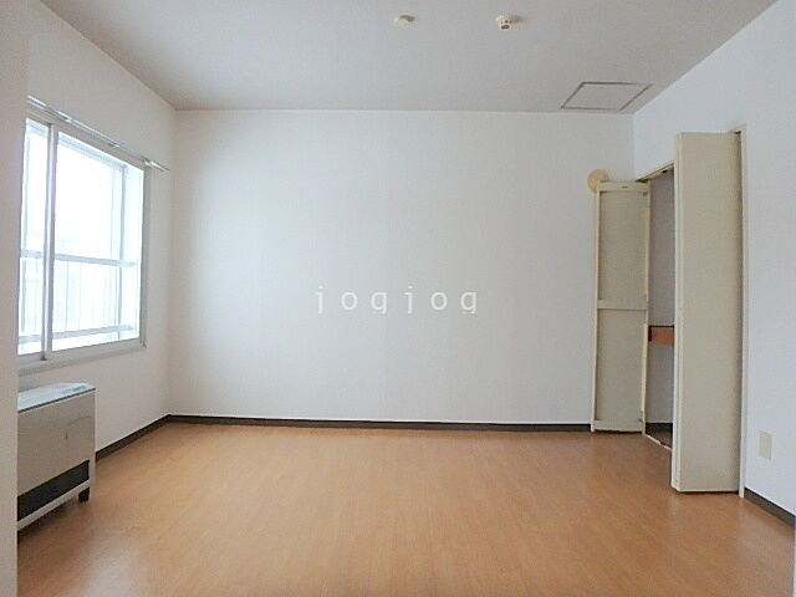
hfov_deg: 79.0
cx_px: 398
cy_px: 298
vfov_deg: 63.4
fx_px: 483
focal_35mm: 21
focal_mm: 3.7
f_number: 3.5
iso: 400
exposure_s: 1/30
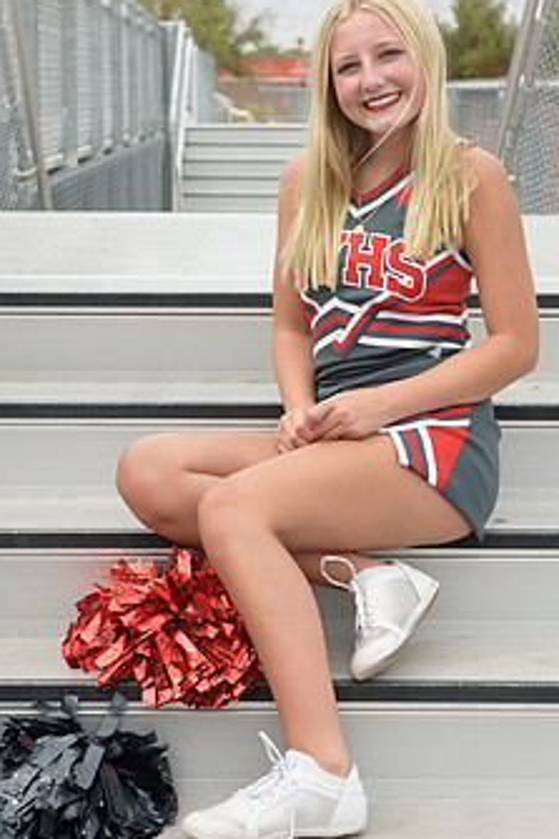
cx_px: 293
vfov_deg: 21.7
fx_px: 2192
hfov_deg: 14.5
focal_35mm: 94
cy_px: 391
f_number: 5.6
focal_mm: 70
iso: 800
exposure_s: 1/1250
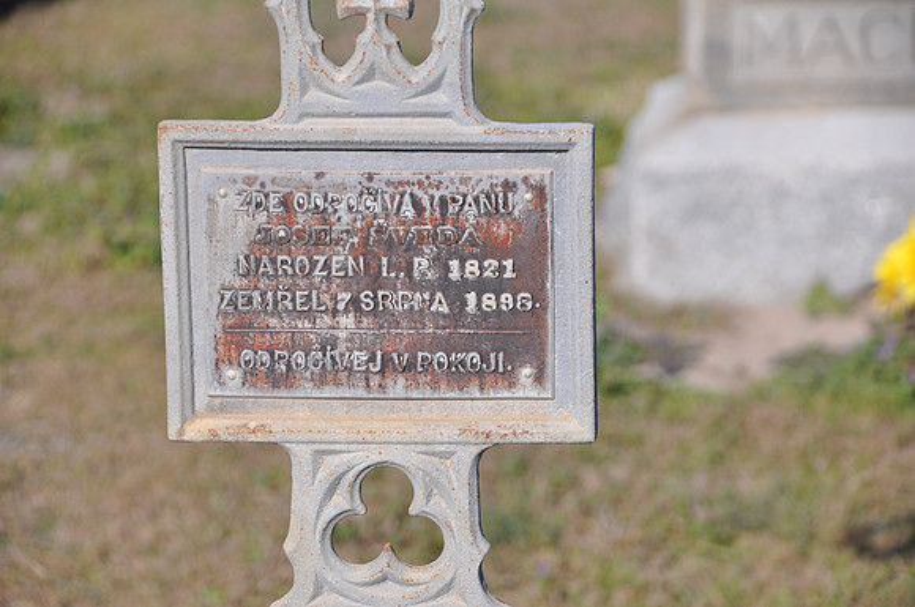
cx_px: 458
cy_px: 304
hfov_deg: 11.8
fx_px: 4416
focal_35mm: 174
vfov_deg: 7.9
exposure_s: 1/640
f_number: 6
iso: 200
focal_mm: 116
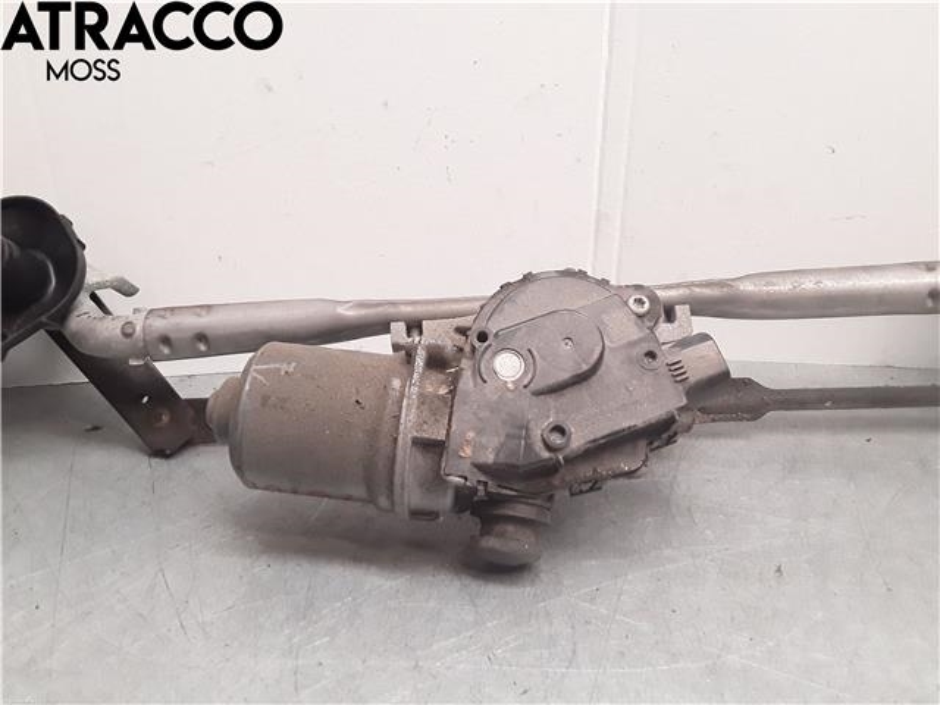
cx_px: 470
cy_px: 352
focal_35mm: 28
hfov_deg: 63.4
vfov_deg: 49.7
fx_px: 760
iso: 100
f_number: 1.9
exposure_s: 1/100
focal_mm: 2.91
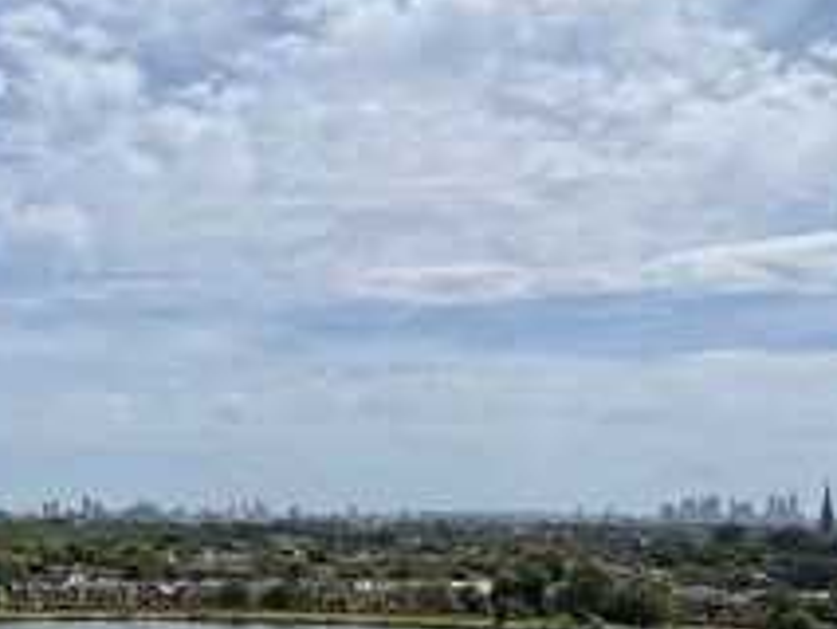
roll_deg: +0.2
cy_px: 482
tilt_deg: +1.5
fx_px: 1113
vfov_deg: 30.9
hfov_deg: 39.1
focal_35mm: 46
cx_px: 130
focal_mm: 2.22
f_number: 2.2
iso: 32
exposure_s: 1/3906
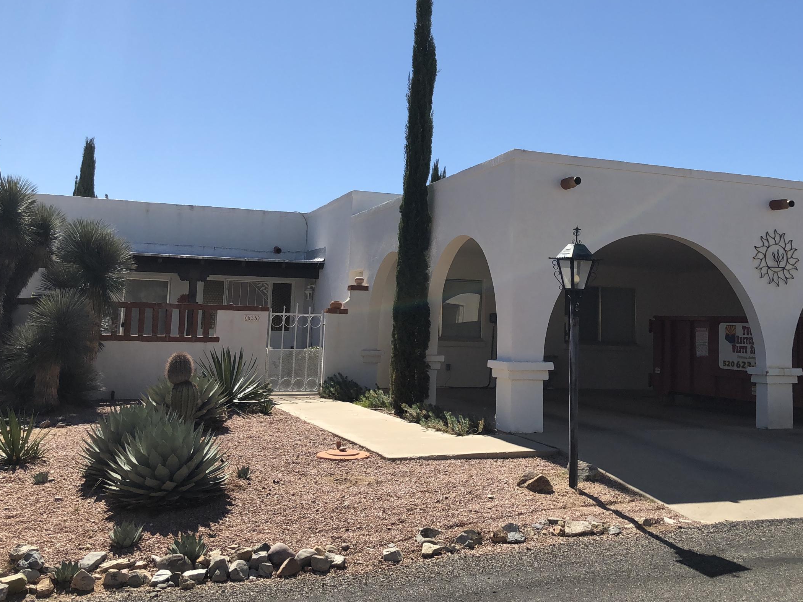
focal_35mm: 40
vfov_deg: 35.7
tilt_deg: +6.3
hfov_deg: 46.4
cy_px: 219
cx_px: 502
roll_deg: -1.7
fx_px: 928
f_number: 1.8
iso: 25
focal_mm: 3.99
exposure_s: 1/2667
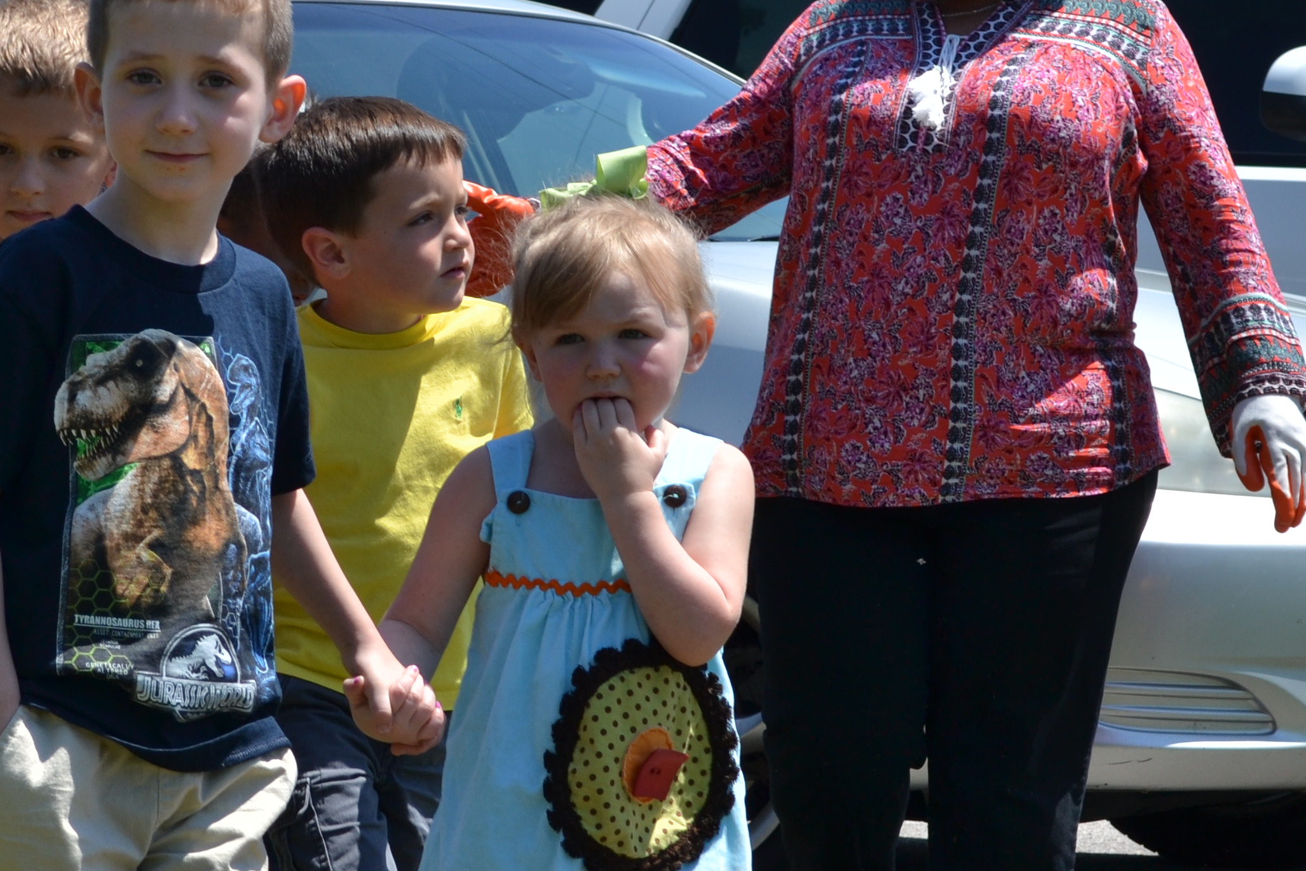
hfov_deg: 13.8
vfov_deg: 9.3
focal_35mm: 148
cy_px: 509
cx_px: 442
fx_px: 5369
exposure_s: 1/250
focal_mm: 44
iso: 100
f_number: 8
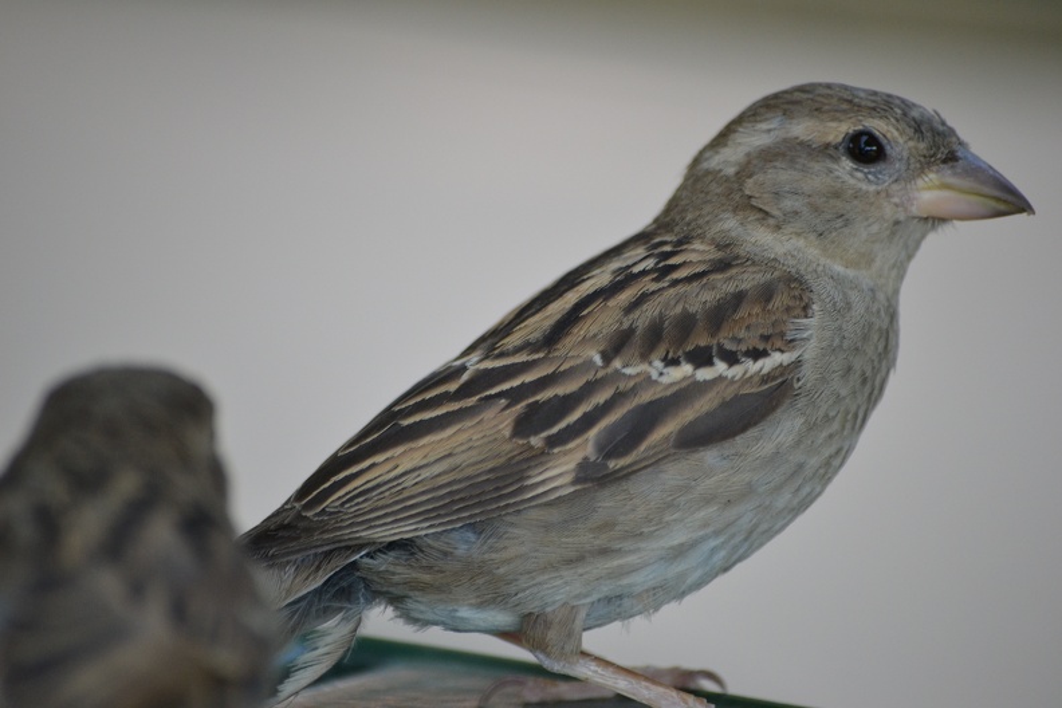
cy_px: 354
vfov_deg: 3.8
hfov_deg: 5.7
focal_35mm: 360
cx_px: 531
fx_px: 10619
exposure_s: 1/500
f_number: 5.3
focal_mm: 240
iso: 900
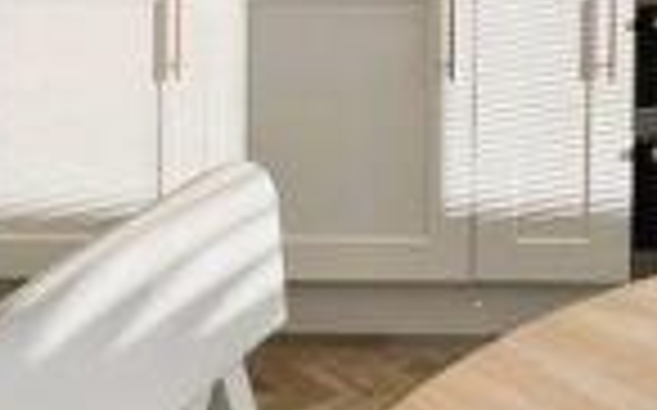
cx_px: 533
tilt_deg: -2.4
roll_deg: -0.1
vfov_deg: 22.2
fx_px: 984
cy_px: -43
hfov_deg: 35.6
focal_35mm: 55
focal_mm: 1.57
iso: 32
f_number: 1.8
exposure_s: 1/336
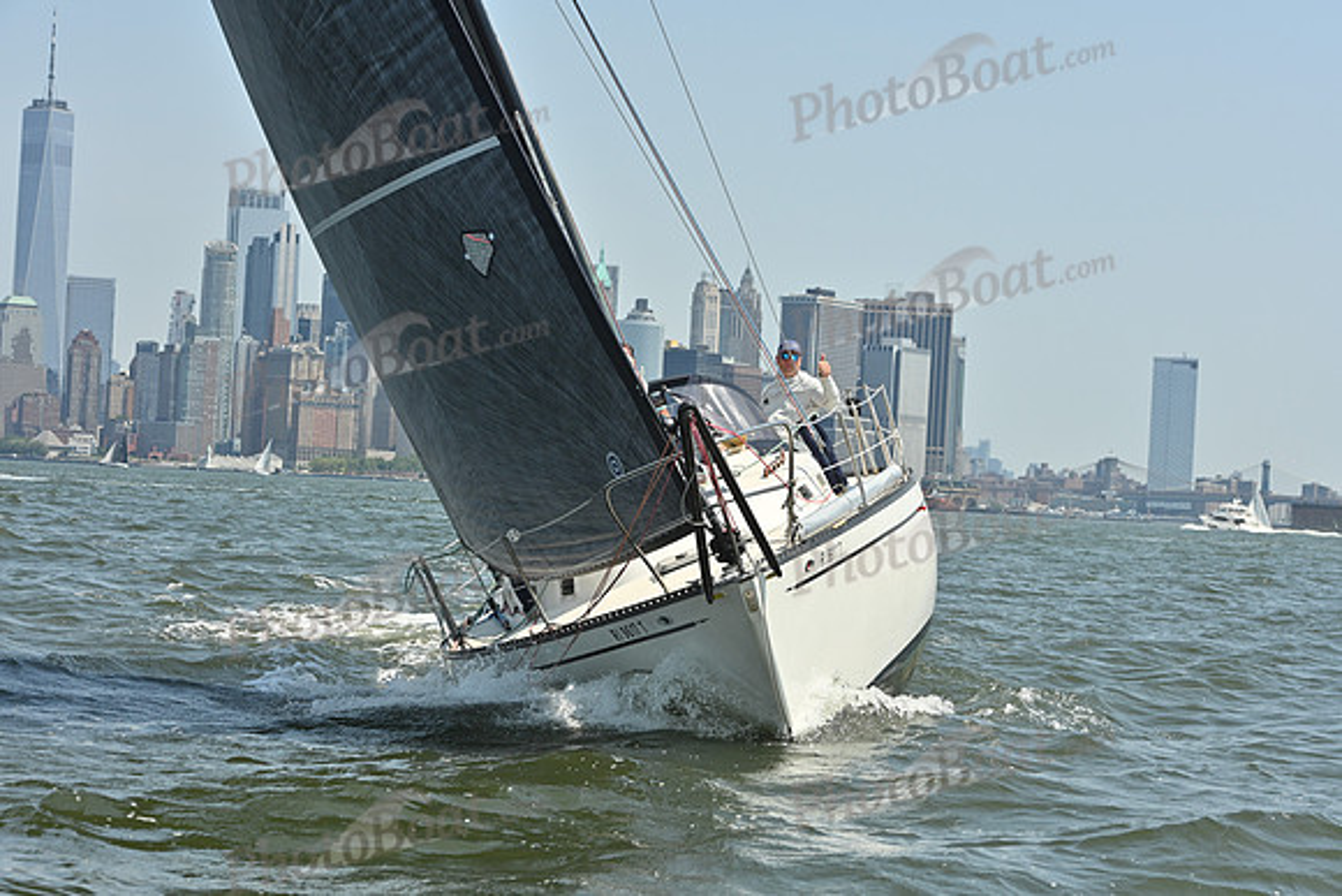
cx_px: 671
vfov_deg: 14.9
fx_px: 3430
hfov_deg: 22.1
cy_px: 448
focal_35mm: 92
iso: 320
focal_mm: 92
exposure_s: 1/1250
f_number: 8
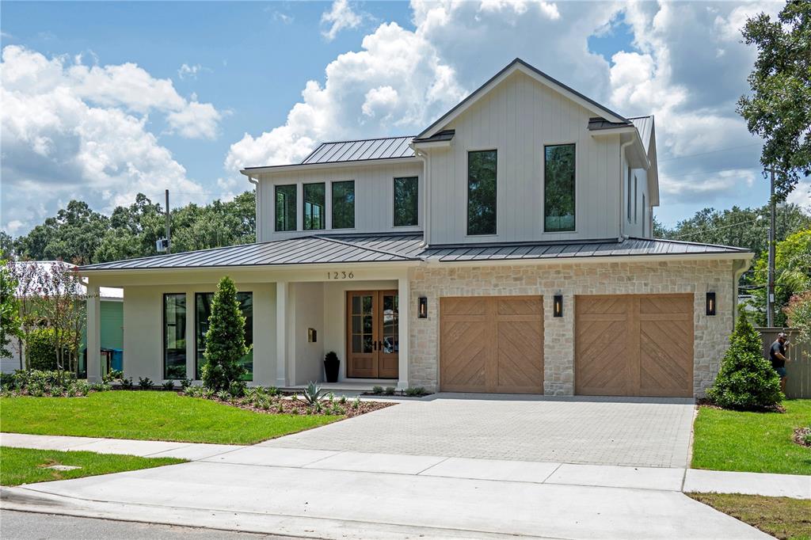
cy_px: 270
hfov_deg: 61.9
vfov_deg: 43.6
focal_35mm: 30
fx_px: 676
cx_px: 406
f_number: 8
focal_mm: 30
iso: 320
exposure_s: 1/320
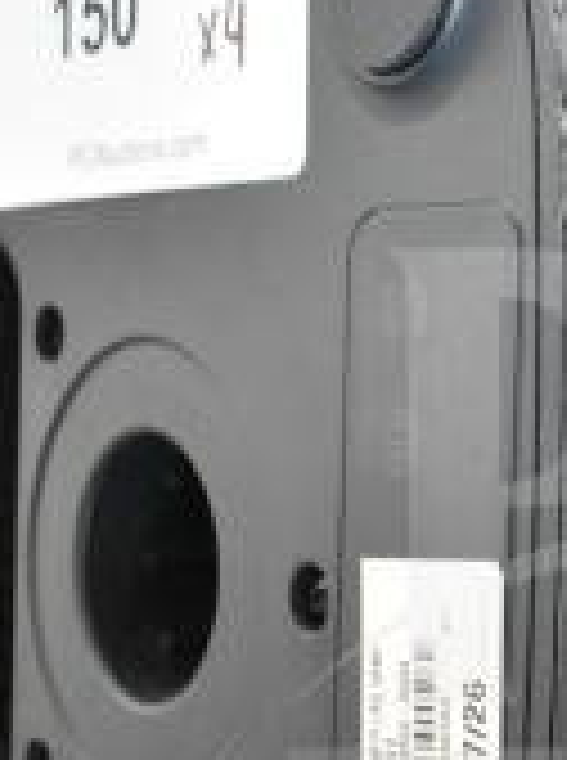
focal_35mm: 94
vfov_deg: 20.7
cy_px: 605
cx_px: 792
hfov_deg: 14.8
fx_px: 2061
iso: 2500
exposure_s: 1/30
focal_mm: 18
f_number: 3.5
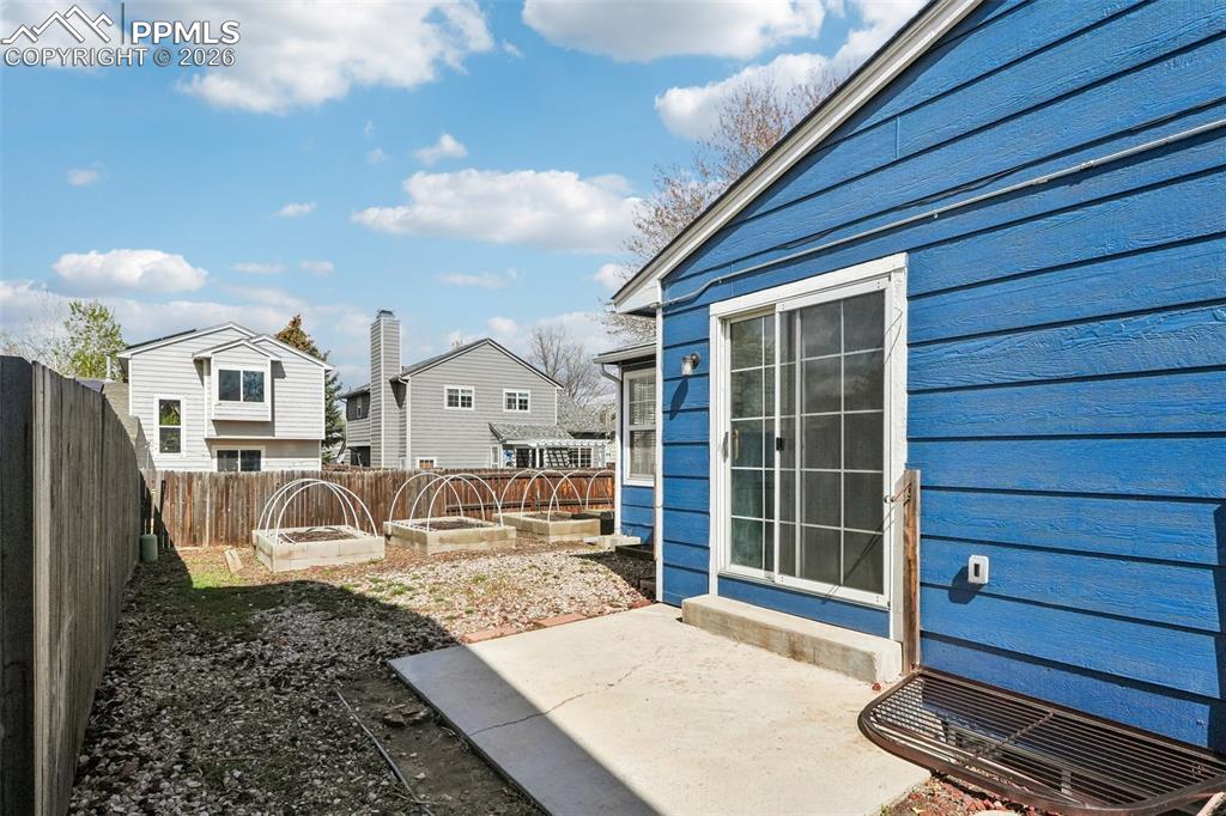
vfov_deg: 61.3
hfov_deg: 83.3
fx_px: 689
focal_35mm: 20
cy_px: 408
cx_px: 613
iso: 640
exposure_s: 1/2500
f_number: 9
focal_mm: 13.5
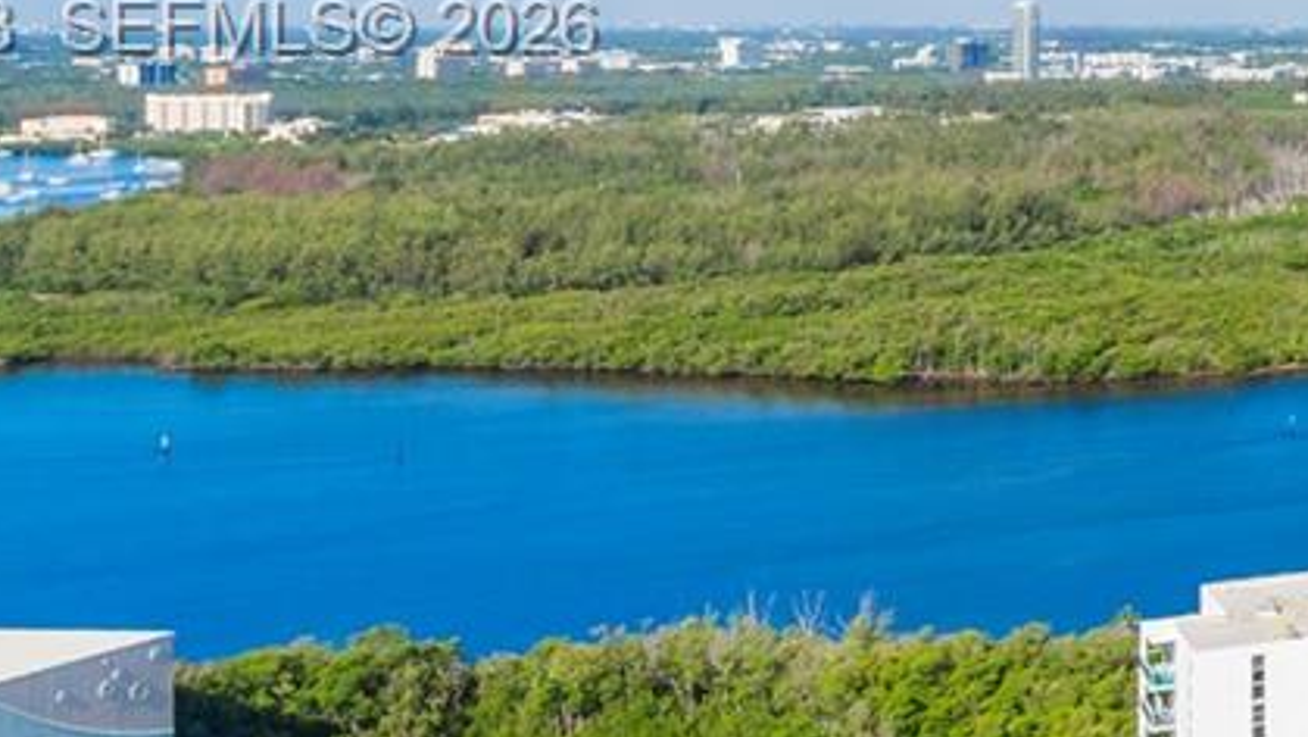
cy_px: 31
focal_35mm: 66
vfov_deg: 17.9
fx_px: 2290
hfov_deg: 23.2
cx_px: 2123
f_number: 7.1
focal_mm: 11
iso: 250
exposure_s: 1/800
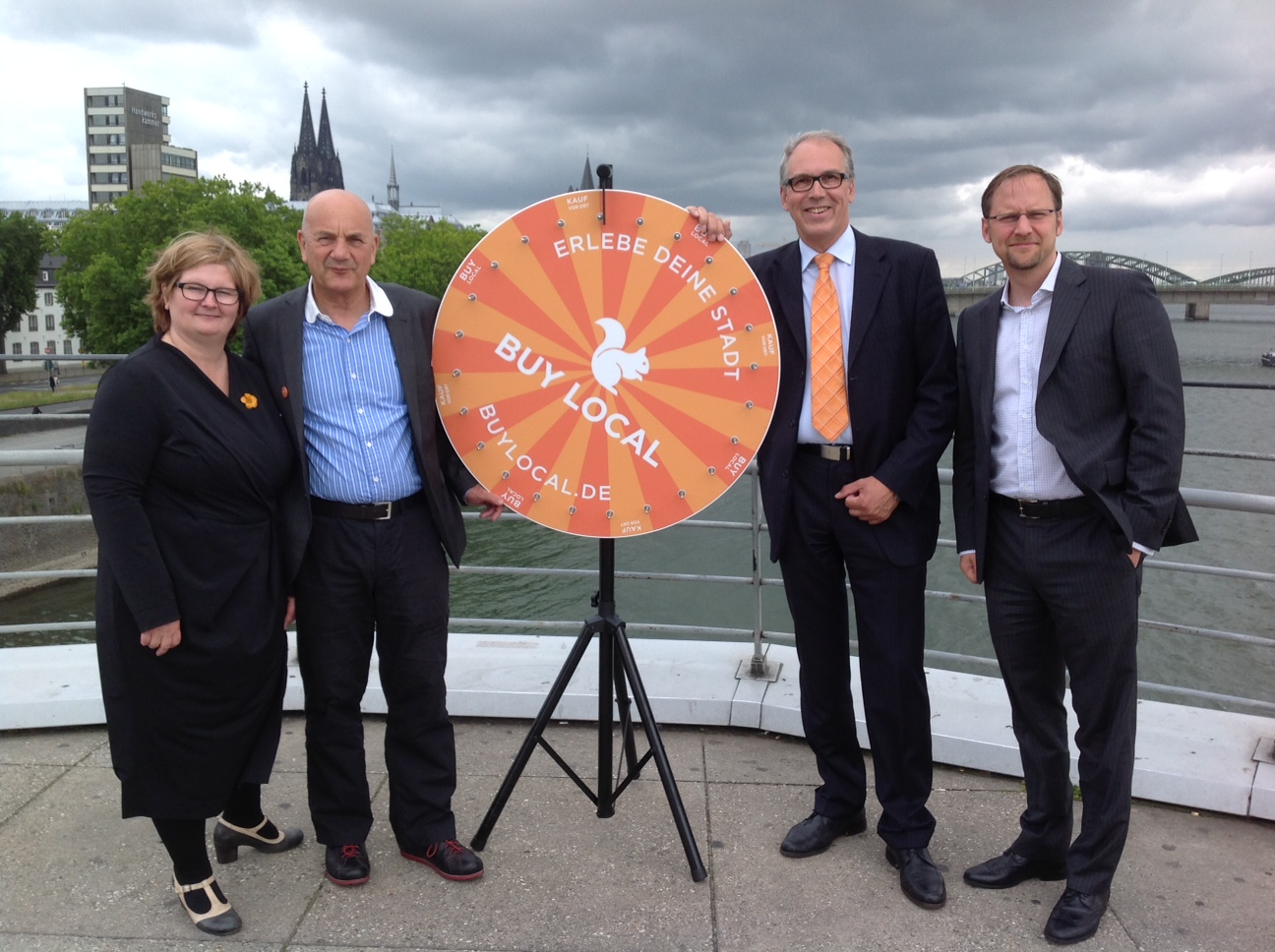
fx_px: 1287
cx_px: 638
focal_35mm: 35
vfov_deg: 40.6
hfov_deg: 52.7
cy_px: 476
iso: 50
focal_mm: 4.28
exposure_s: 1/889
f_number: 2.4
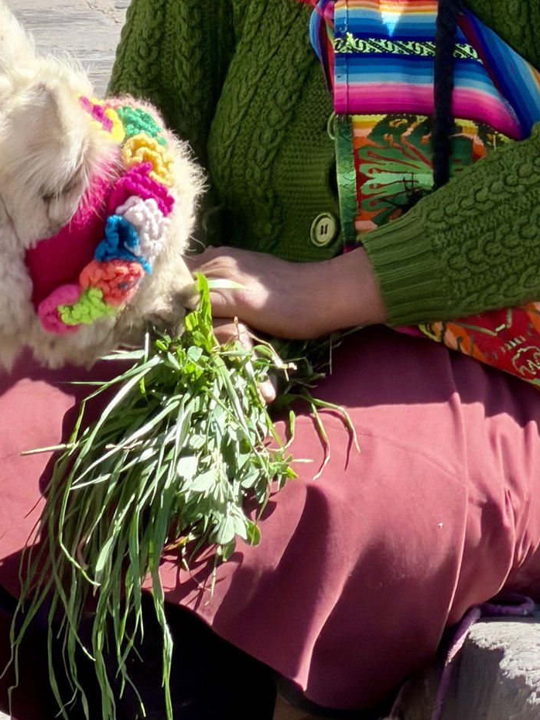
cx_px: 59
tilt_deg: -4.3
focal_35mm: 550
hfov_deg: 2.7
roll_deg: -0.1
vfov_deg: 3.6
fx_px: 11442
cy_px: 179
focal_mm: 16.89
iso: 50
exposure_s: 1/353
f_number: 2.8
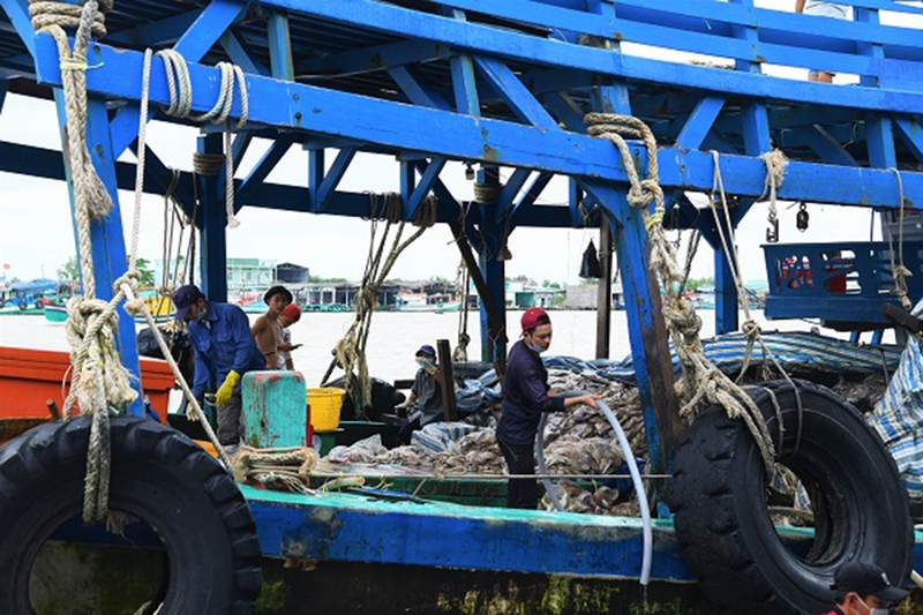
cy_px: 308
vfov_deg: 23.4
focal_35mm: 58
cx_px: 462
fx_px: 1487
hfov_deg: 34.5
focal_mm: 58
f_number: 5.6
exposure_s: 1/1000
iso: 1250
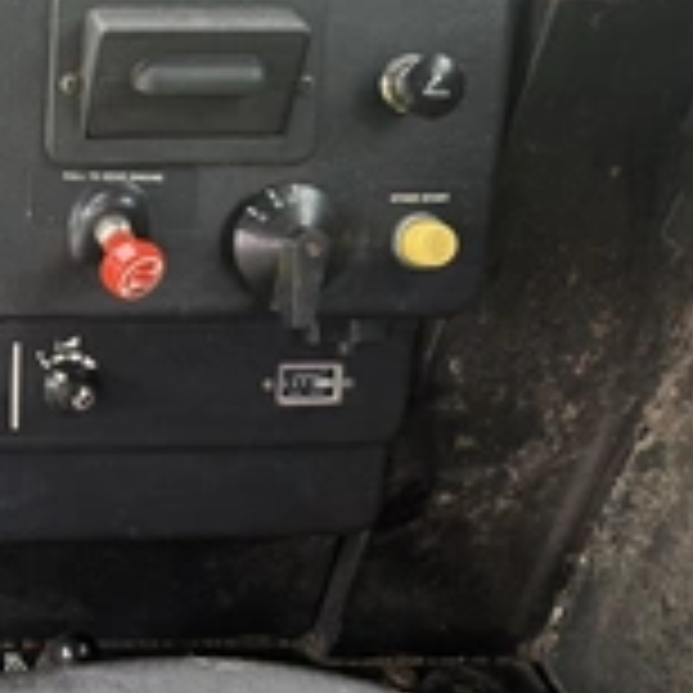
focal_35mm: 55
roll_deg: -2.7
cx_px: -194
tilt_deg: -32.5
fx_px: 1246
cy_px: 266
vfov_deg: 31.0
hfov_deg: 26.6
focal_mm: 6.76
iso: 200
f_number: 1.78
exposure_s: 1/121
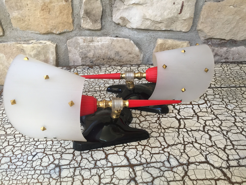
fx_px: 206
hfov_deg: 61.7
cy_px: 92
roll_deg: +1.1
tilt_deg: -31.6
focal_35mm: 29
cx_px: 123
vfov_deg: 48.2
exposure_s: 1/33
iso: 40
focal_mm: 4.15
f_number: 2.2
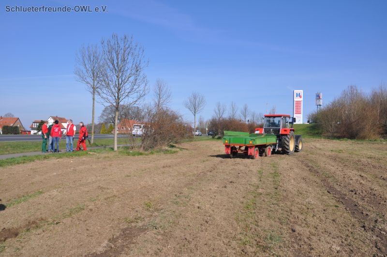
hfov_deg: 62.0
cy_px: 128
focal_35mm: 30
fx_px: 322
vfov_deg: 43.5
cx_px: 194
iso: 200
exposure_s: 1/400
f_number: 10
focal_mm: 20
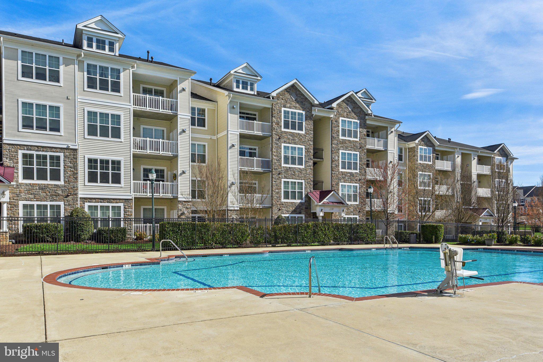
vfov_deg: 49.5
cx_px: 272
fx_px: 392
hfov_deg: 69.4
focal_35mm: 26
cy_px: 181
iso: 400
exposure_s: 1/4000
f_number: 8
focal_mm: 26
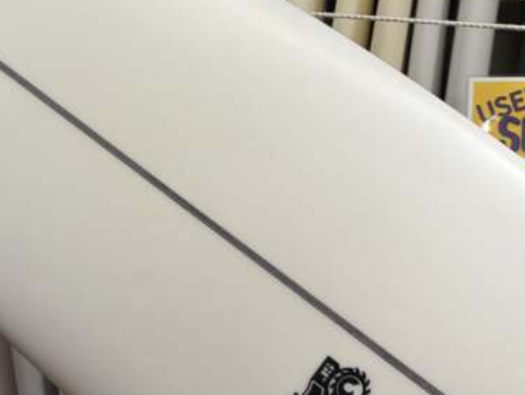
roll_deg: -2.4
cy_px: 167
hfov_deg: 33.6
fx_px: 850
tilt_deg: -18.3
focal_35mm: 56
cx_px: 133
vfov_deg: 26.1
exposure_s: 1/121
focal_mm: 5.96
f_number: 1.6
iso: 32
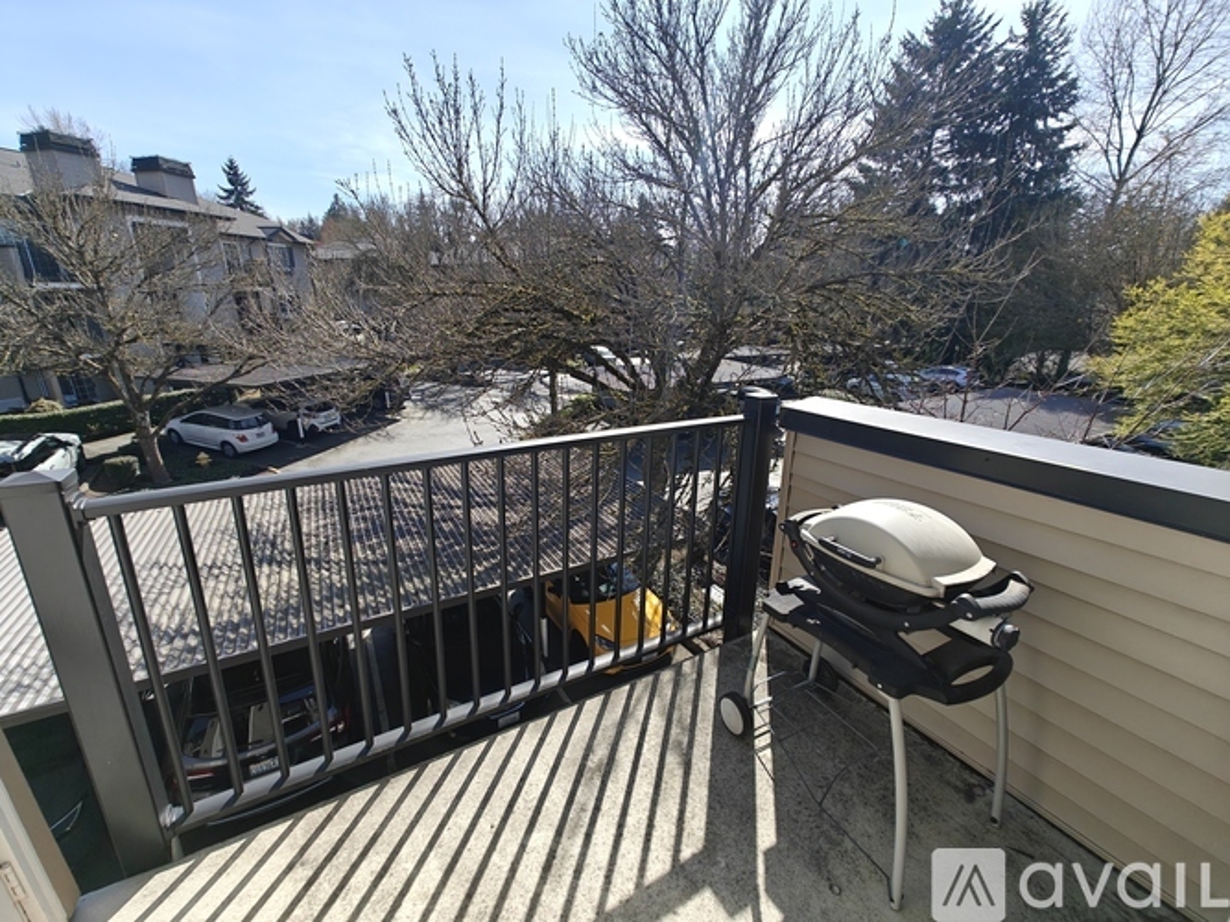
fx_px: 497
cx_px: 615
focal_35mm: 14
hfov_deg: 102.1
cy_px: 461
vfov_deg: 85.7
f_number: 2.2
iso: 80
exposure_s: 1/1002
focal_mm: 2.62
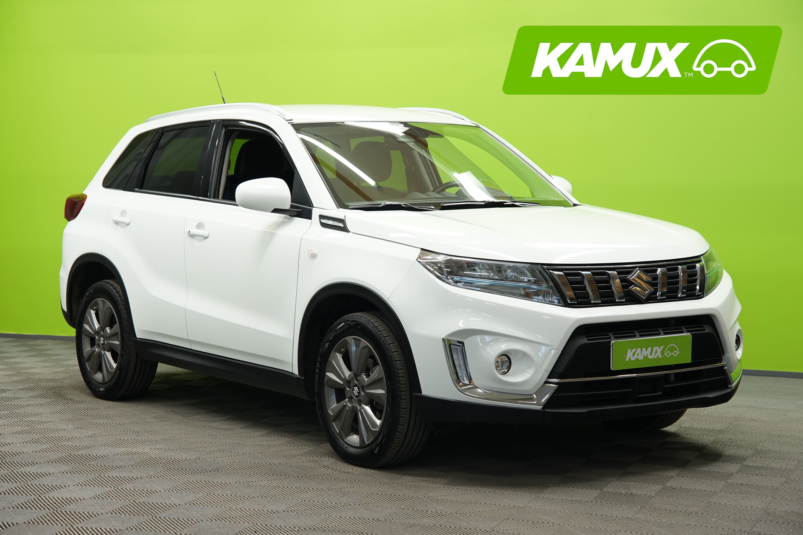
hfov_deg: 28.5
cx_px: 402
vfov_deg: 19.2
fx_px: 1584
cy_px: 268
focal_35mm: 71
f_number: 5.6
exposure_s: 1/15
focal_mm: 71
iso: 500
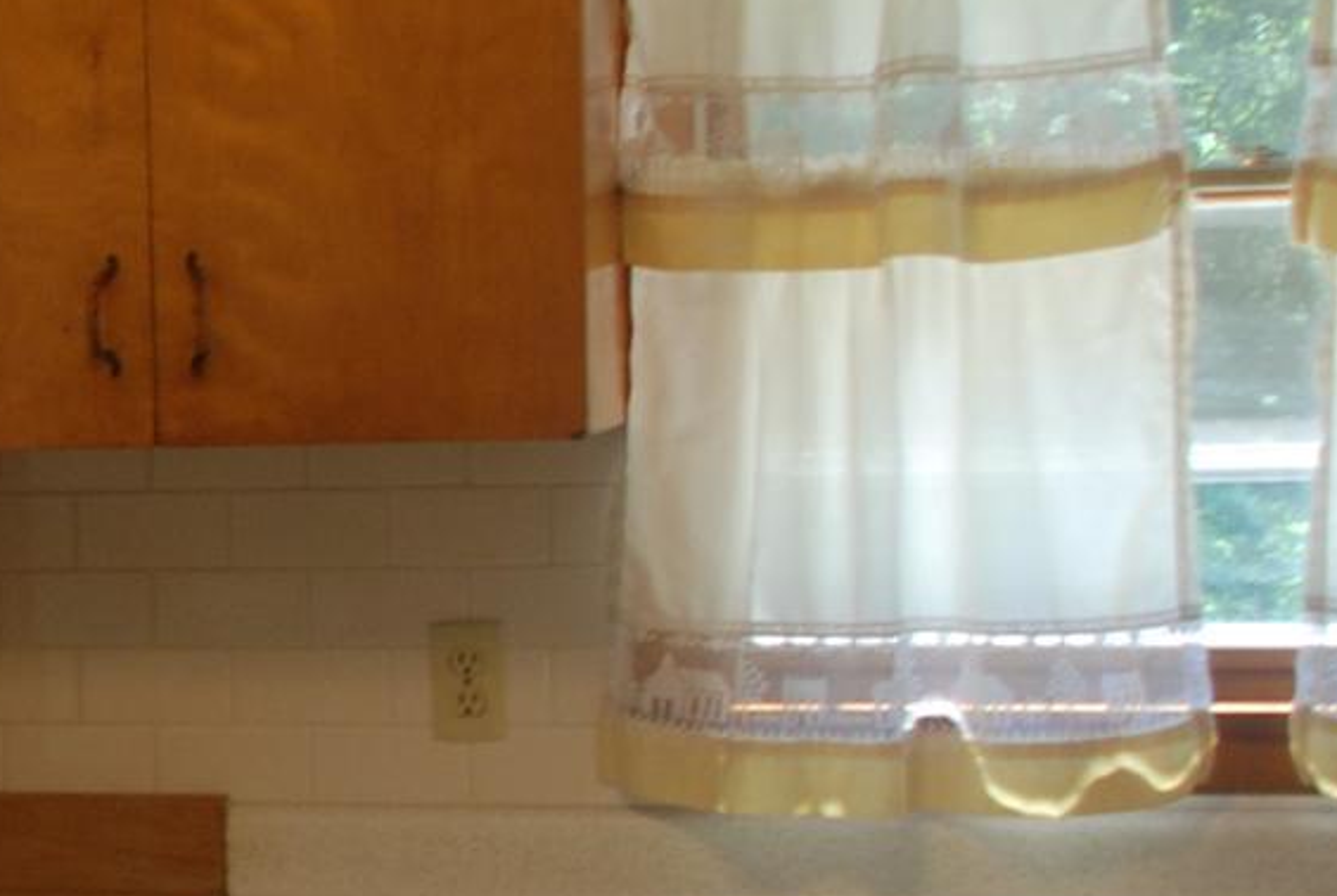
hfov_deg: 17.1
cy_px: 697
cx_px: -604
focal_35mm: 109
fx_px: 4054
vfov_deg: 12.6
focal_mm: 20
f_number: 3.8
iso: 320
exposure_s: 1/30
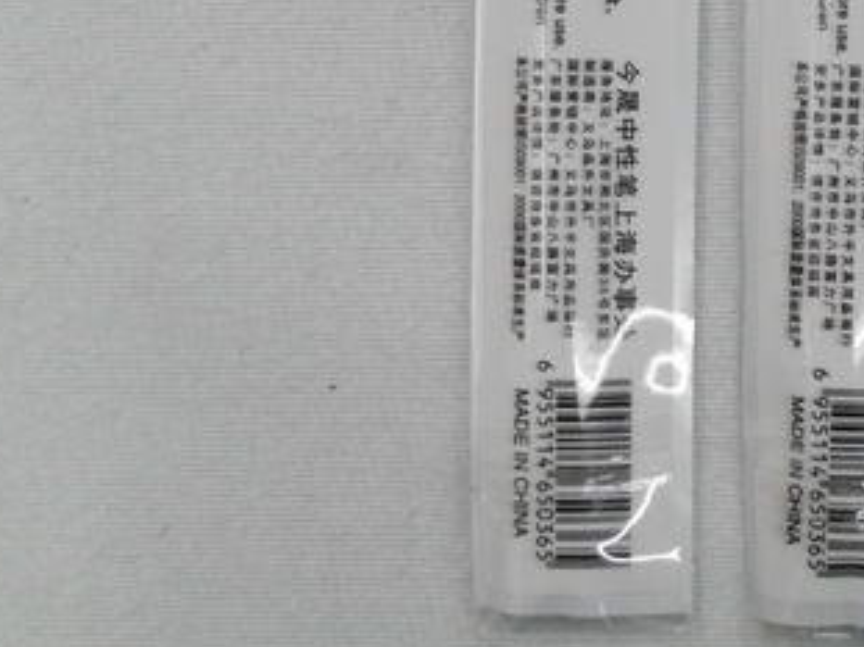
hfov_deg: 20.2
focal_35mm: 90
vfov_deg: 15.8
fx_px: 2245
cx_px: 1070
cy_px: -128
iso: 100
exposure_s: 1/45
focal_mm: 6.2
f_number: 2.8
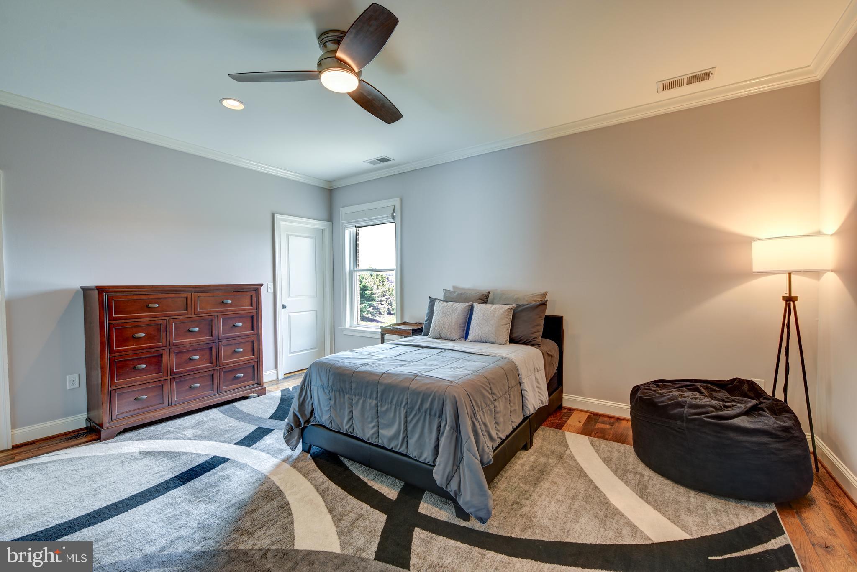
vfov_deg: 77.4
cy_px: 286
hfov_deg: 100.4
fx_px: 357
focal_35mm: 15
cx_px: 428
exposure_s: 1/8
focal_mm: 15
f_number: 8
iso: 200
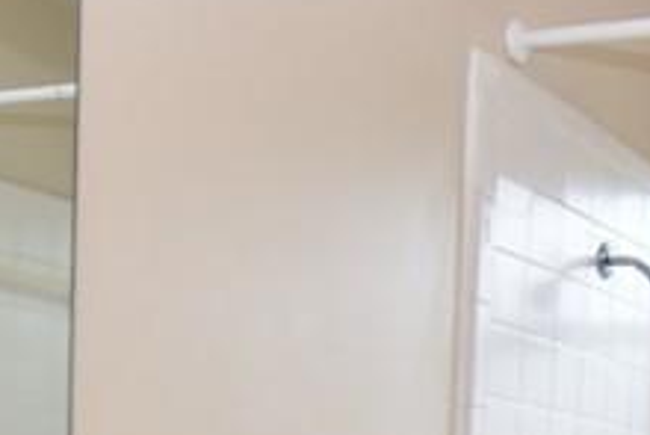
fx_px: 1337
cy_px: 698
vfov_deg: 16.4
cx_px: 579
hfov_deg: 26.5
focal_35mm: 74
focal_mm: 10
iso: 200
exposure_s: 1/60
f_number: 4
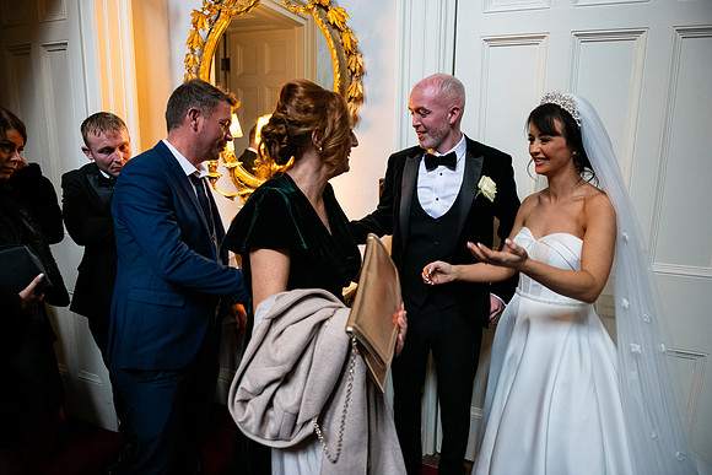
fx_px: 475
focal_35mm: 24
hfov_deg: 73.7
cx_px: 356
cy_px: 238
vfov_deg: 53.2
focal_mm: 24
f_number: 3.5
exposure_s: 1/160
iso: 1600
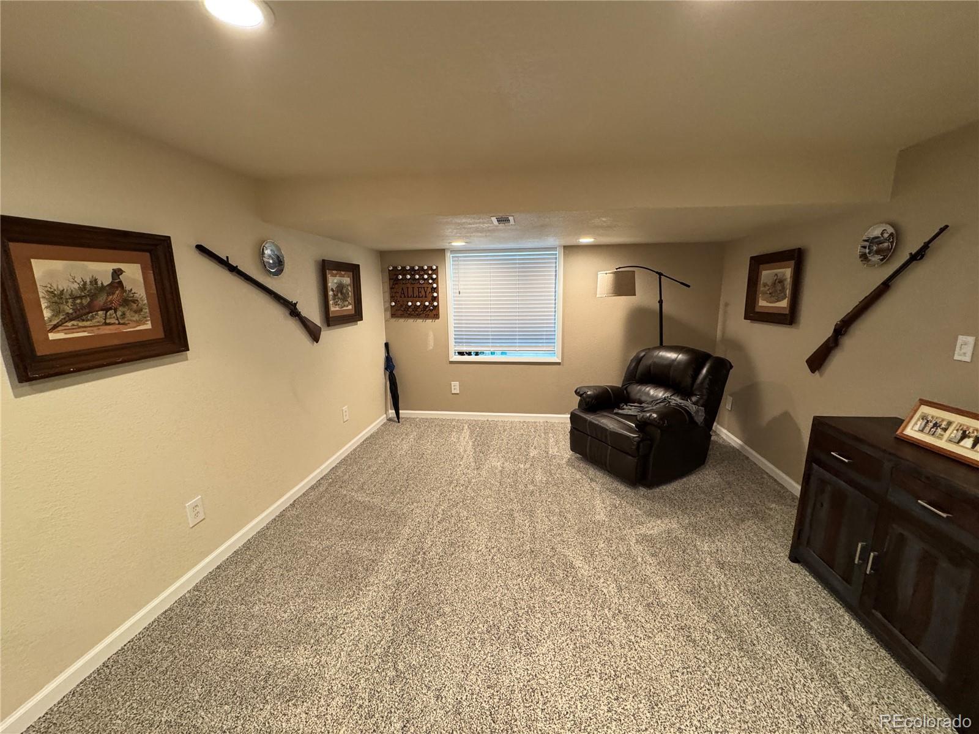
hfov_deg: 102.1
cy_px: 367
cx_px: 490
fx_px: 396
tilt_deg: -11.7
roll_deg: +0.6
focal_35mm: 14
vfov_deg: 85.7
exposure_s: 1/60
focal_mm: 2.22
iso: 250
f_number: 2.2
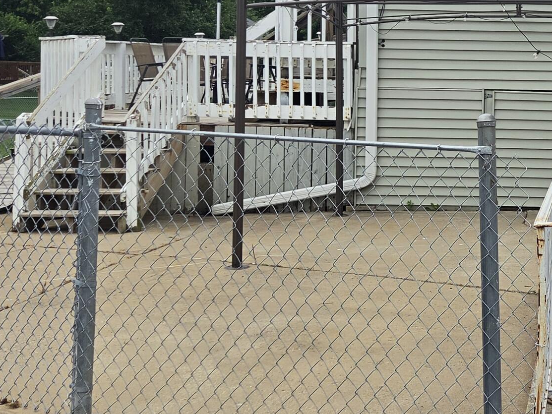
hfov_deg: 28.9
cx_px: 572
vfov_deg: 23.3
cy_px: 87
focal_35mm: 62
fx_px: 989
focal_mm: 5.4
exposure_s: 1/5002
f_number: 1.8
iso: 80
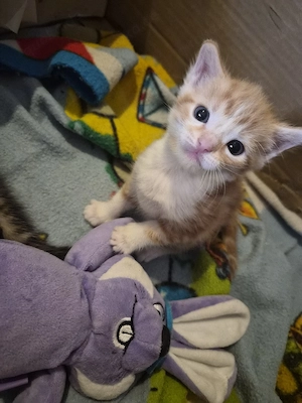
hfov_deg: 58.9
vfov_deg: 73.9
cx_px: 151
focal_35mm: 23
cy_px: 202
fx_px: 268
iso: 1600
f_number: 1.8
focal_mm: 5.4
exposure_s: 1/50
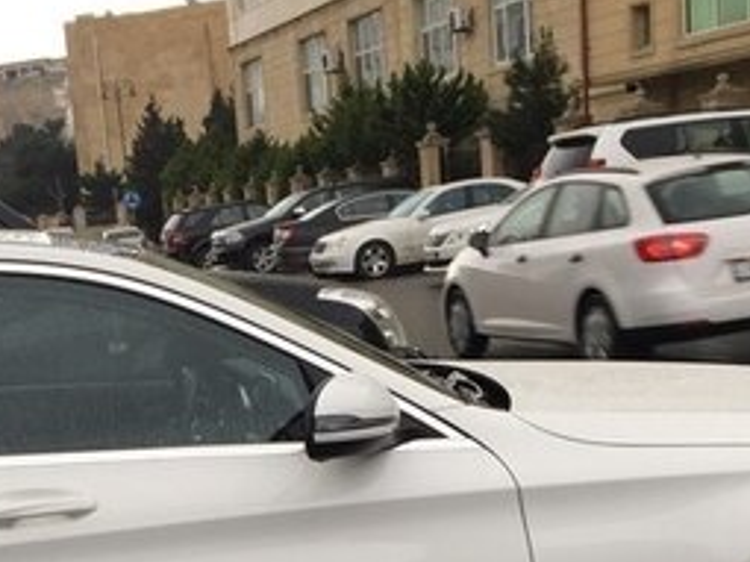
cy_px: 664
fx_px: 1624
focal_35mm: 75
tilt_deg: -15.2
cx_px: 150
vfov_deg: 18.6
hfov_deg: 25.6
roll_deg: +7.0
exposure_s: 1/100
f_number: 2.2
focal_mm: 4.15
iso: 40
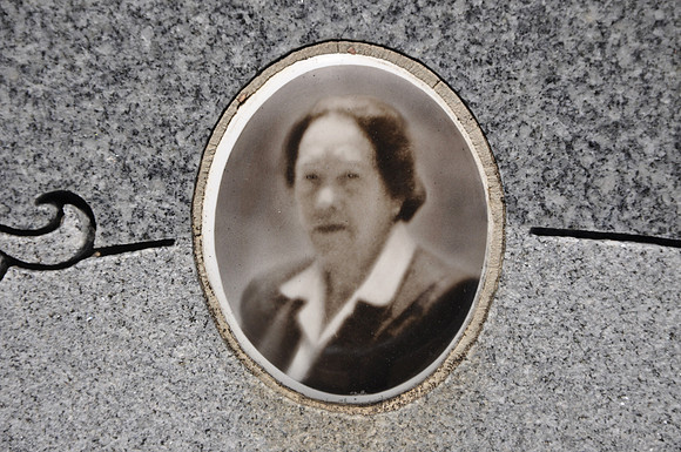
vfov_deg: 8.7
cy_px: 226
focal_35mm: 158
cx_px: 340
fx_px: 2975
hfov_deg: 13.1
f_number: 8
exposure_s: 1/250
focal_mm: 105
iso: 200
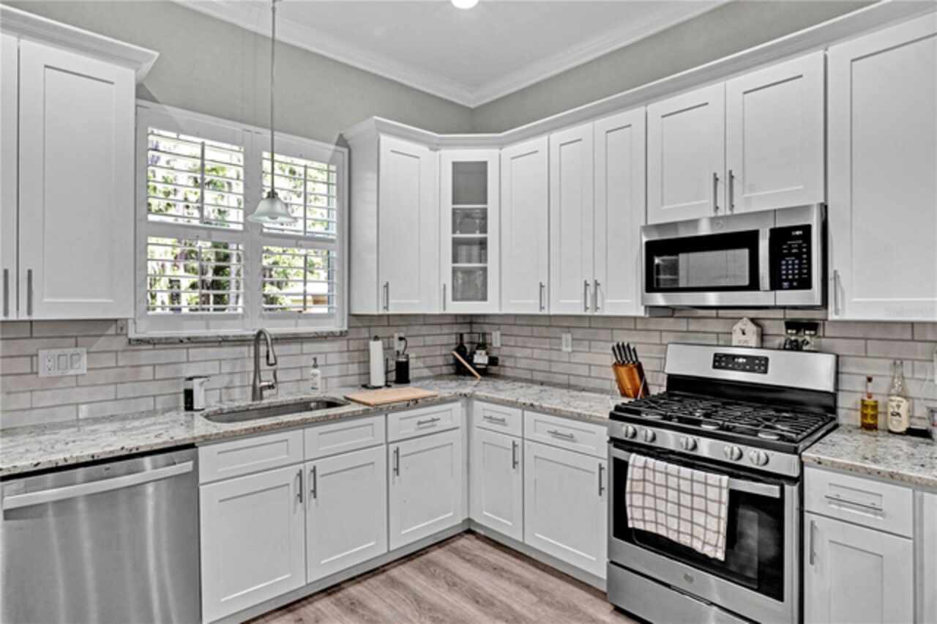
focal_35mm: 18
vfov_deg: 67.3
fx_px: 468
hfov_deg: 90.0
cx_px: 468
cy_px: 312
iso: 320
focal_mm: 12
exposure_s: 1/3.33
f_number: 16
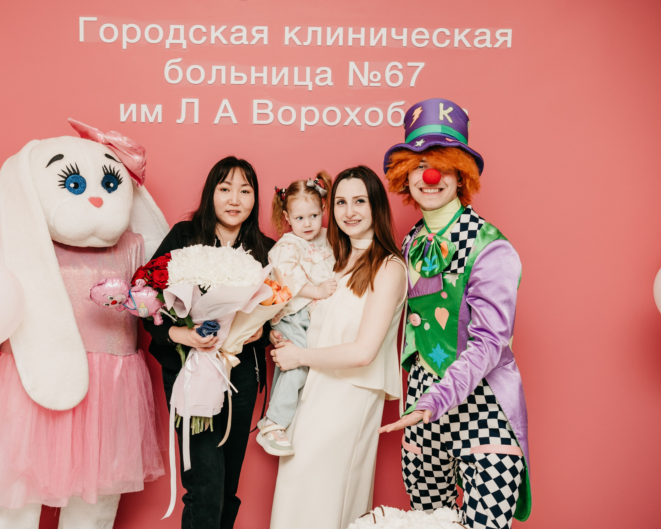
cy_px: 267
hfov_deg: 41.0
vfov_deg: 33.4
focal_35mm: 45
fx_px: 880
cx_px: 261
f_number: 4
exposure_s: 1/160
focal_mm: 35
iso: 160
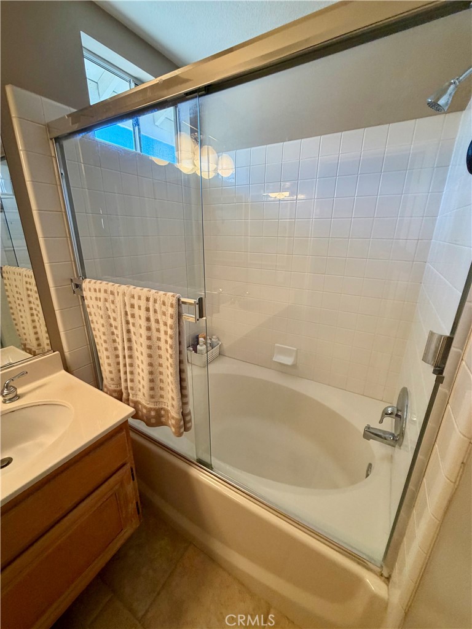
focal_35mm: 14
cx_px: 236
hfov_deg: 85.7
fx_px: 255
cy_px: 314
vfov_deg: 102.1
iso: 160
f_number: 2.2
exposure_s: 1/120
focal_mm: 2.22
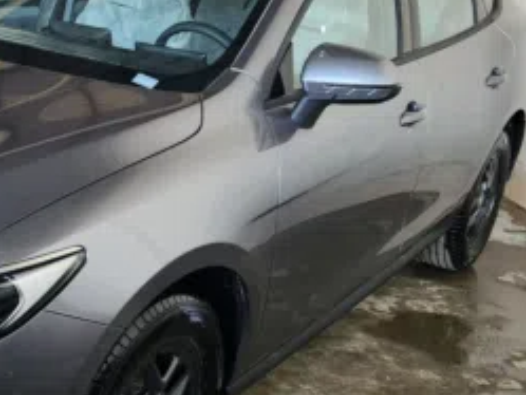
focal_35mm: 59
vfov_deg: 24.8
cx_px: 55
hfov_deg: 31.2
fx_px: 897
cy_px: 234
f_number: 1.8
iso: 64
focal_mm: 5.4
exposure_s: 1/180
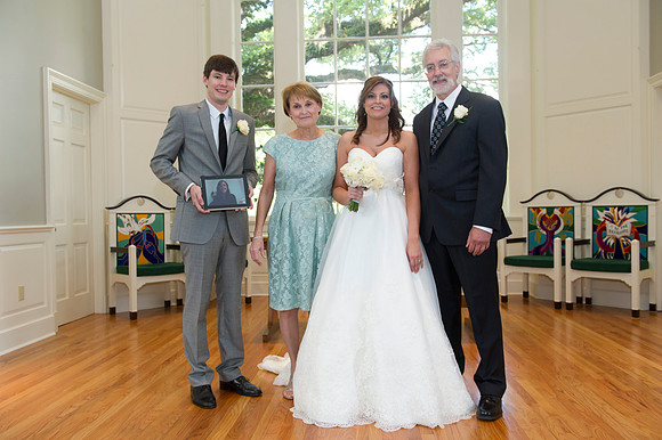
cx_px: 331
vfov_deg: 41.1
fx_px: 588
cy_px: 220
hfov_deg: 58.7
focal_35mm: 32
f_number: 5
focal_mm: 32
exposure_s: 1/80
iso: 800
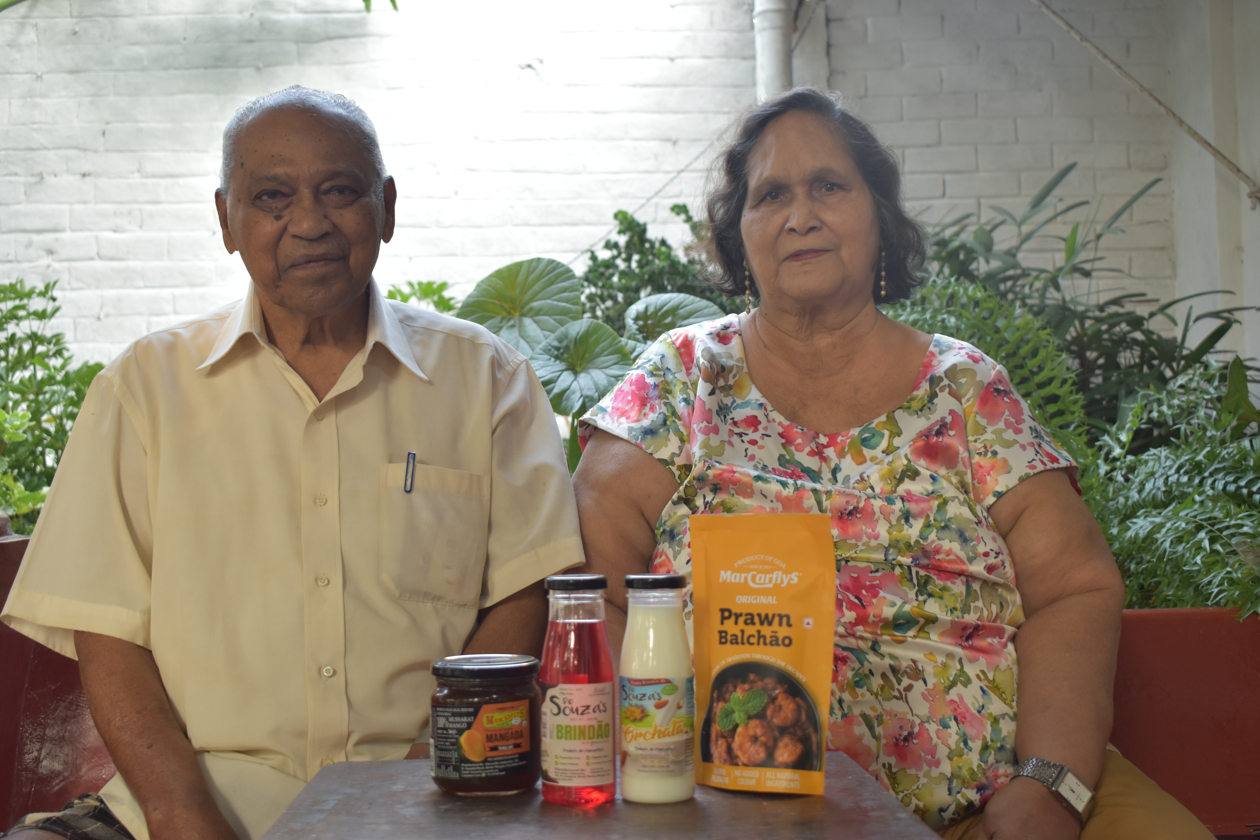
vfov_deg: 29.9
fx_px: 1575
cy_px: 420
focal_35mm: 45
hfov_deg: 43.6
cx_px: 630
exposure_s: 1/60
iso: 400
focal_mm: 30
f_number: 4.8
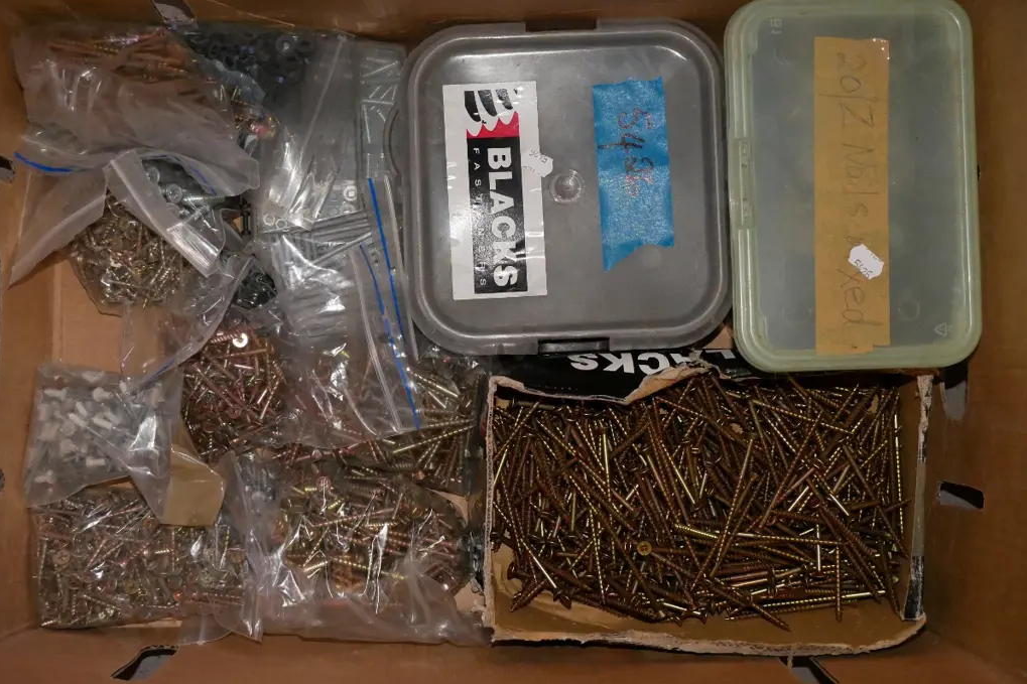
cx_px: 513
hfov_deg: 42.8
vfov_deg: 29.2
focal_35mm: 46
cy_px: 331
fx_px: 1312
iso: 3200
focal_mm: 22
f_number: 5.6
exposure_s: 1/160
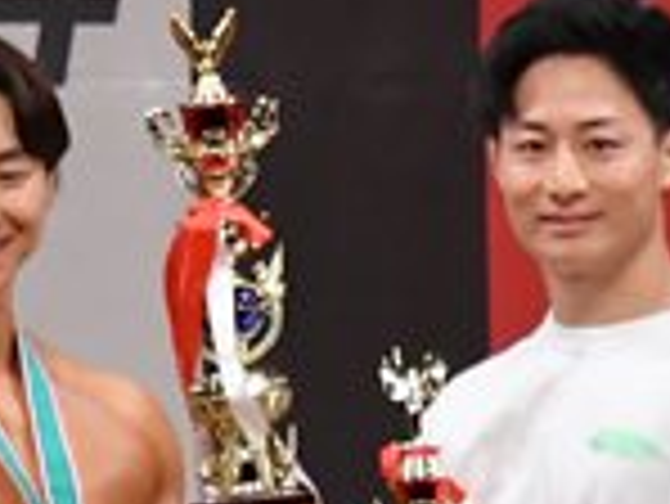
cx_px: 362
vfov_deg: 1.2
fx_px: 24737
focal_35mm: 1277
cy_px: 837
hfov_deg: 1.6
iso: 5000
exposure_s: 1/400
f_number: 5.6
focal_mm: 170
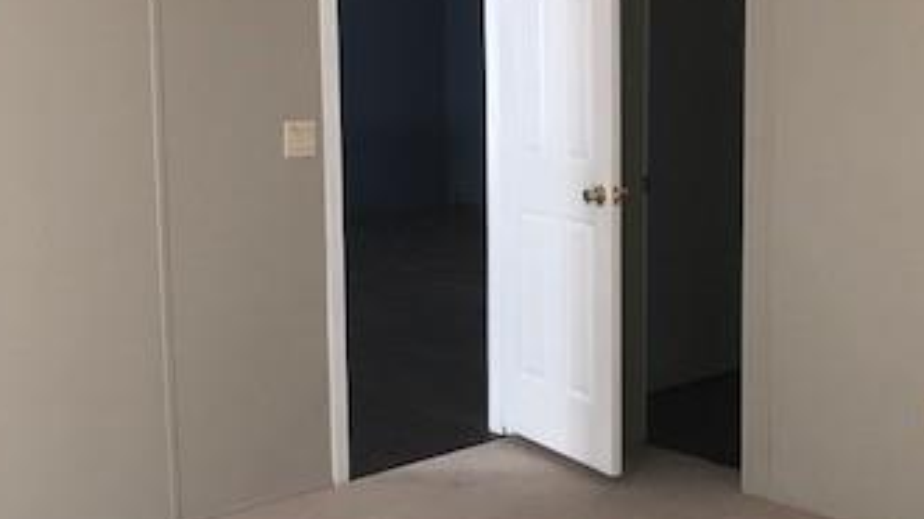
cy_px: 204
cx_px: 634
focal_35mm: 59
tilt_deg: -7.0
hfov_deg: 35.0
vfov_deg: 20.3
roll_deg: -0.4
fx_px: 1445
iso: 25
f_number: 1.8
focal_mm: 3.99
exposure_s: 1/19
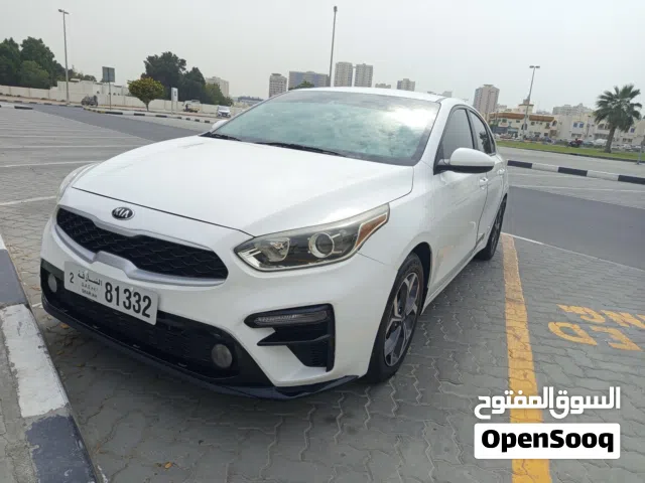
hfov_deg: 71.6
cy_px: 242
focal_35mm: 24
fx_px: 447
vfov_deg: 56.8
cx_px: 322
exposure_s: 1/1292
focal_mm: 5.24
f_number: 1.7
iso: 53
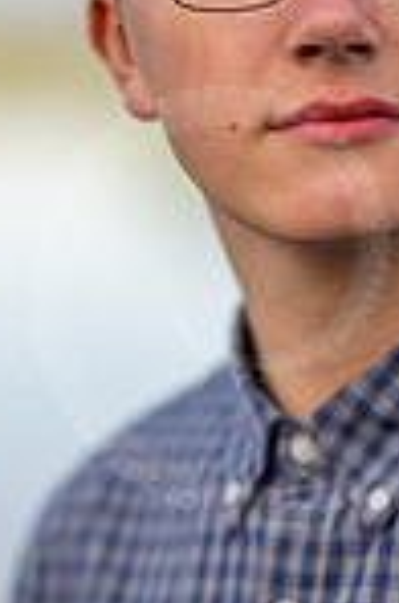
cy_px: 354
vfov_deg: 8.0
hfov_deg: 5.3
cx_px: 293
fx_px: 4326
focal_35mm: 259
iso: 100
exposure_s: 1/1600
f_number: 1.2
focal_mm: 85
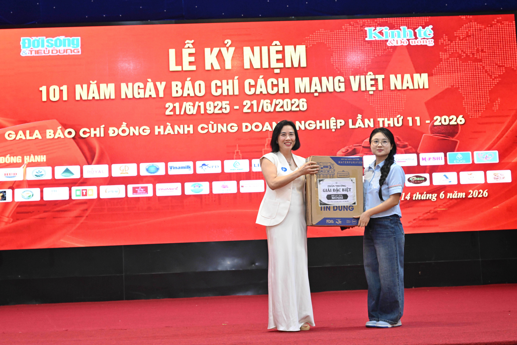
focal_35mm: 50
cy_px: 172
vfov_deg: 27.0
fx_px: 718
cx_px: 258
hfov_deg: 39.6
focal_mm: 50
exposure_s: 1/100
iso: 1600
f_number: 5.6
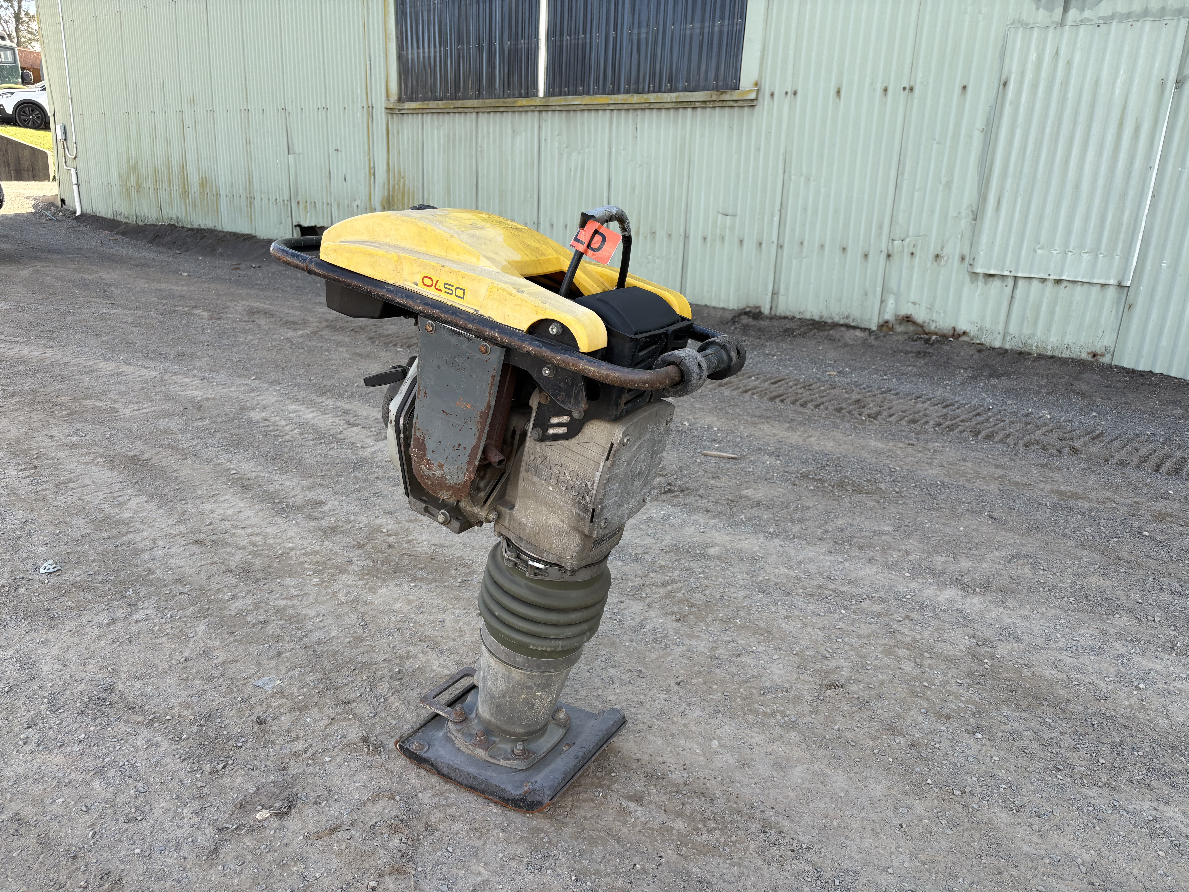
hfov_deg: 67.3
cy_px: 446
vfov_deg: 53.1
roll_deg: -0.1
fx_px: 893
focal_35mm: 26
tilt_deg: -18.4
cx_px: 594
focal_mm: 5.96
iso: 50
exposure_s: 1/404
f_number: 1.6
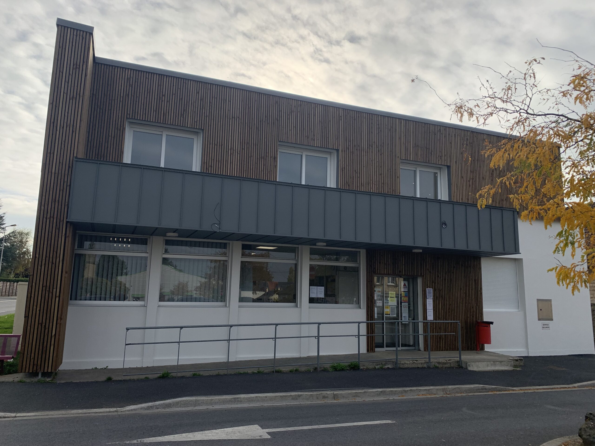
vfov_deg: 53.1
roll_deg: -1.7
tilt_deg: +9.3
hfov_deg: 67.3
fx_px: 447
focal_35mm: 26
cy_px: 223
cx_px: 298
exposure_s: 1/2994
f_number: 1.8
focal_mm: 4.25
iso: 25
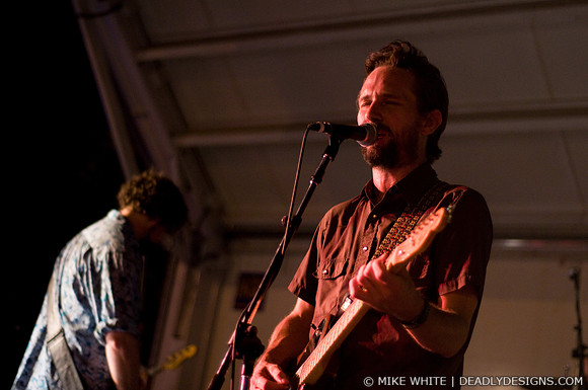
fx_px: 1223
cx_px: 294
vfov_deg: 18.1
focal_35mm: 75
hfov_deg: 27.0
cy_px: 195
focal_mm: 50
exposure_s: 1/50
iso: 1000
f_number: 1.8
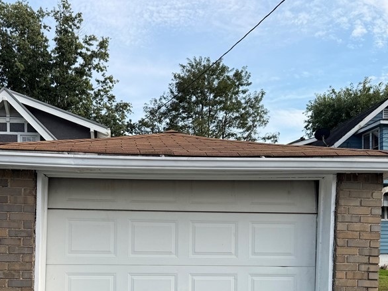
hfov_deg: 44.6
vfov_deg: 33.1
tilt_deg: +0.3
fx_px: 471
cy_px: 244
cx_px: 164
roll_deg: +0.3
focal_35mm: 42
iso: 80
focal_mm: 6.76
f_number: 1.78
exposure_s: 1/2299
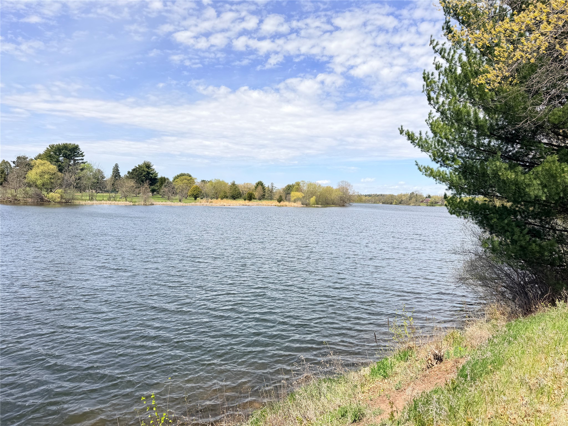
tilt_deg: -1.7
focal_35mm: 24
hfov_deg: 71.6
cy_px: 213
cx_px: 284
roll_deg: -2.9
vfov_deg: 56.8
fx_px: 394
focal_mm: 6.76
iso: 80
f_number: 1.78
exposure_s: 1/3021
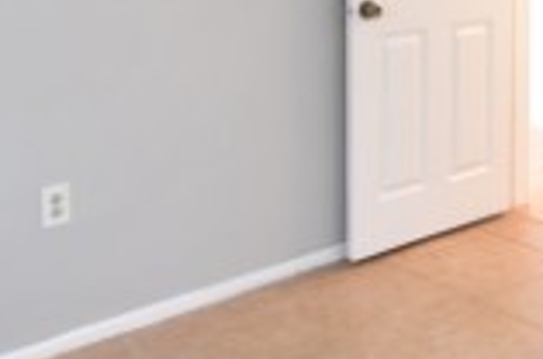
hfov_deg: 26.6
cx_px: 623
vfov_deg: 18.6
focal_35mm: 69
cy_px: -72
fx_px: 1039
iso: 800
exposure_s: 1/20
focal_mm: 10
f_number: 3.5
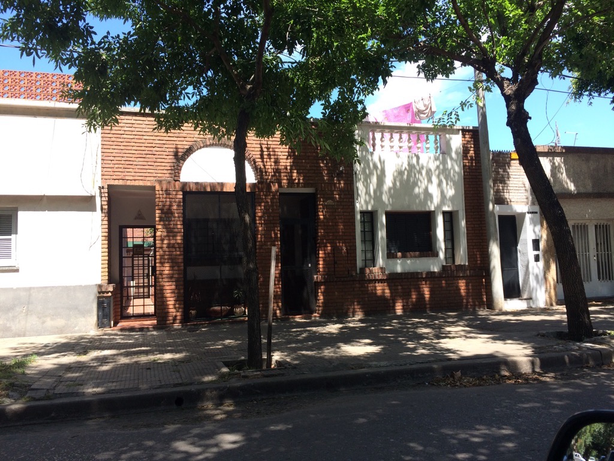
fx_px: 514
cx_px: 307
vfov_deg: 48.2
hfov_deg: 61.7
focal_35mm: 29
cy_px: 230
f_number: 2.2
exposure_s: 1/631
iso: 32
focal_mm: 4.15
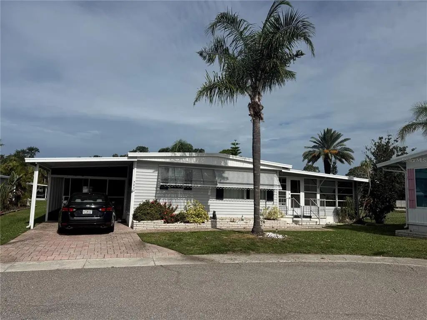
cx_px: 214
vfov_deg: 56.8
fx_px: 296
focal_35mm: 24
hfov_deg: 71.6
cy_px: 160
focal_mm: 6.76
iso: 80
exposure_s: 1/11905
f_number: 1.78
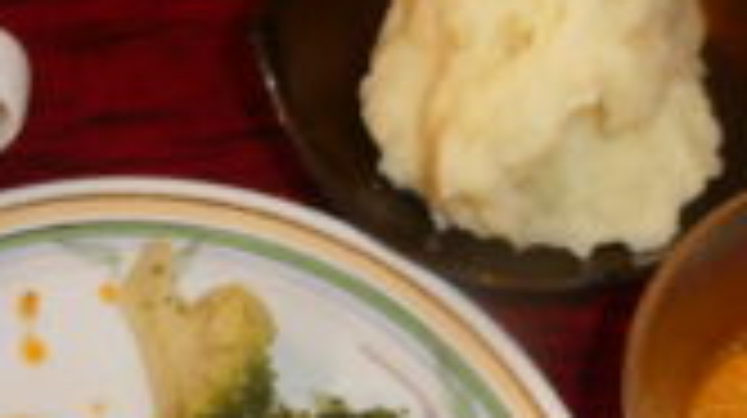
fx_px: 1682
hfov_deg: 24.4
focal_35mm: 85
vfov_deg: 13.4
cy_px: 631
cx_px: 90
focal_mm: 4.3
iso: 250
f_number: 3.3
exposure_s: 1/60
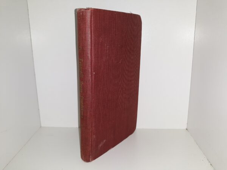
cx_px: 114
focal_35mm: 28
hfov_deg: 63.4
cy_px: 85
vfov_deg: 49.7
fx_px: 184
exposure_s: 1/158
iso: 40
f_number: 1.7
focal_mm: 3.7
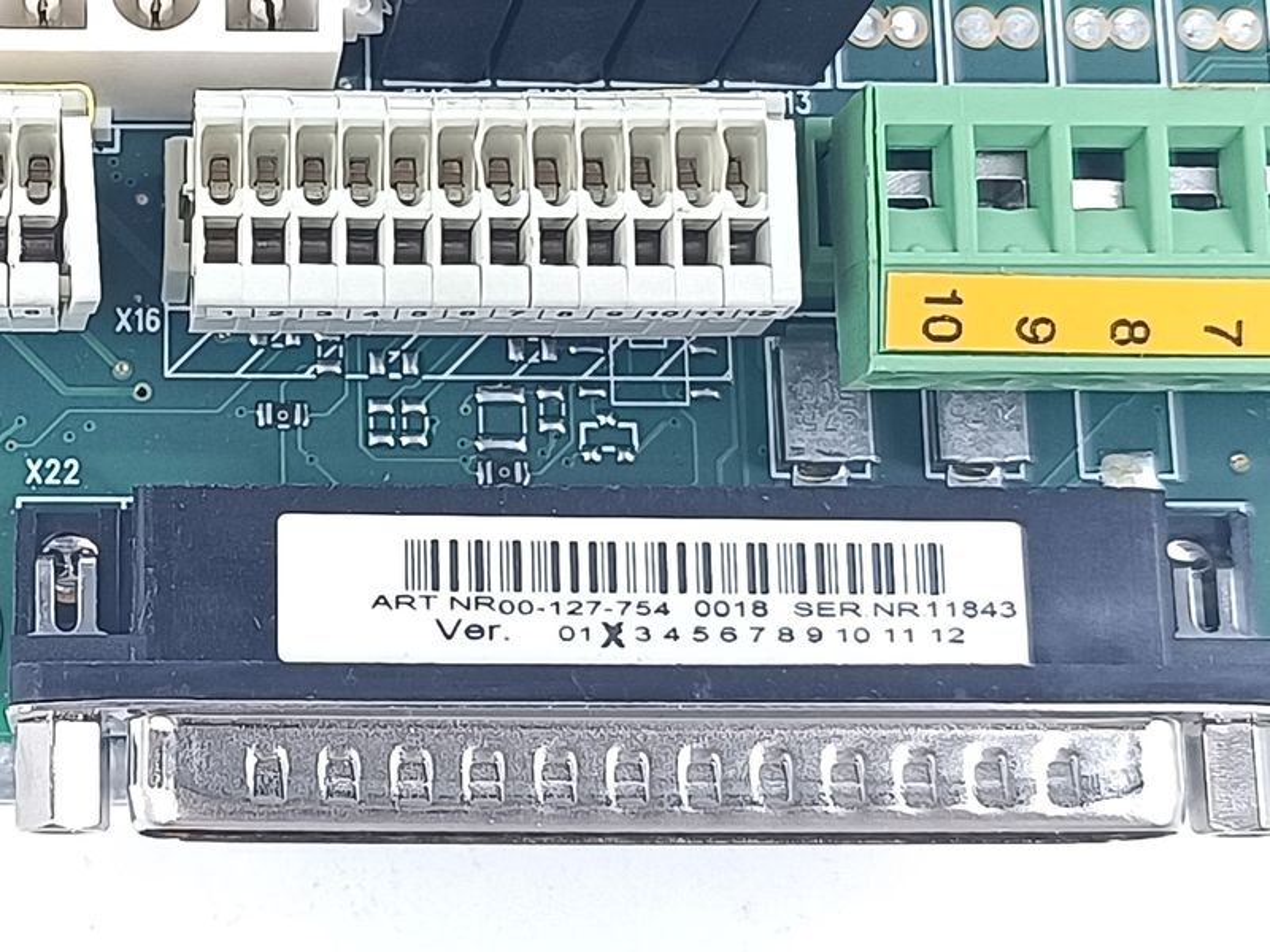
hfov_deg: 71.6
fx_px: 881
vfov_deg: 56.8
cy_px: 476
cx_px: 635
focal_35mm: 24
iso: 235
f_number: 1.88
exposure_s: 1/101
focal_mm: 5.59
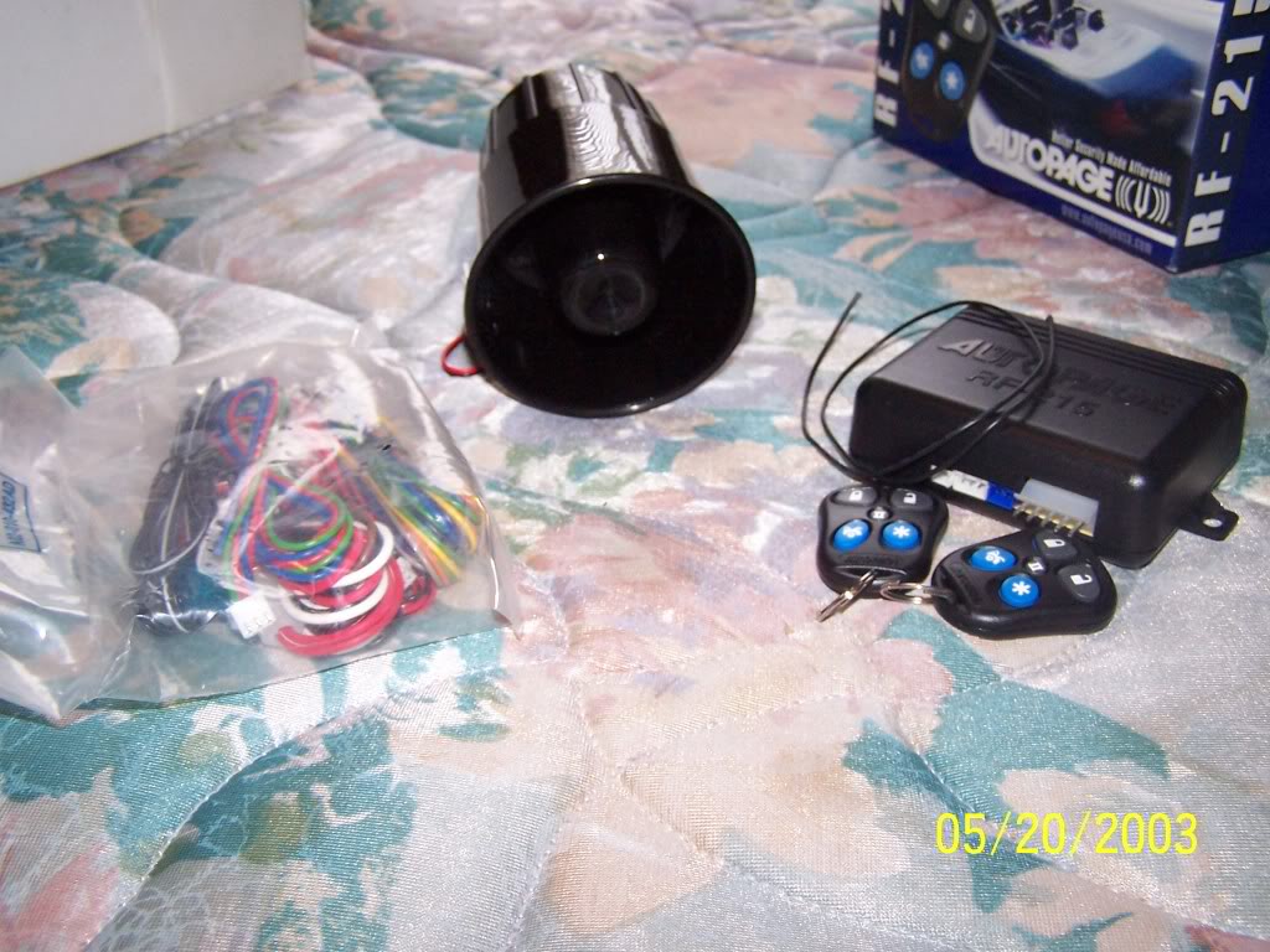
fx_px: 1394
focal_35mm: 38
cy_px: 476
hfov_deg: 49.0
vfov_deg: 37.7
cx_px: 635
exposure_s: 1/60
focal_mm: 6.3
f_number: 2.8
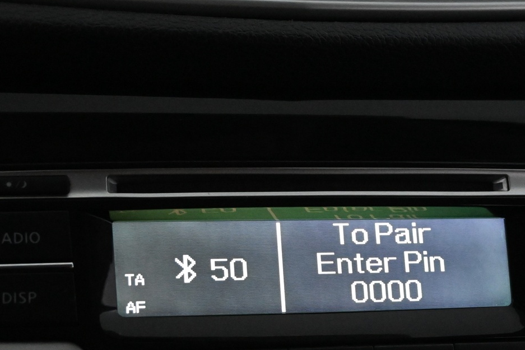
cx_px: 298
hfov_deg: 24.1
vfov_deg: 16.1
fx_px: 1229
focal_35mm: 84
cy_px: 256
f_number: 5.6
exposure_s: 1/125
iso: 6400
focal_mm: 32.5
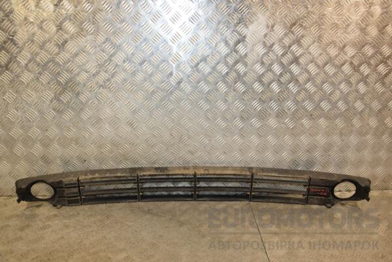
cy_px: 131
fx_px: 359
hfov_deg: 57.2
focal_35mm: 33
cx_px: 196
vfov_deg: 40.0
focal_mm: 22
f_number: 5
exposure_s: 1/160
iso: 800
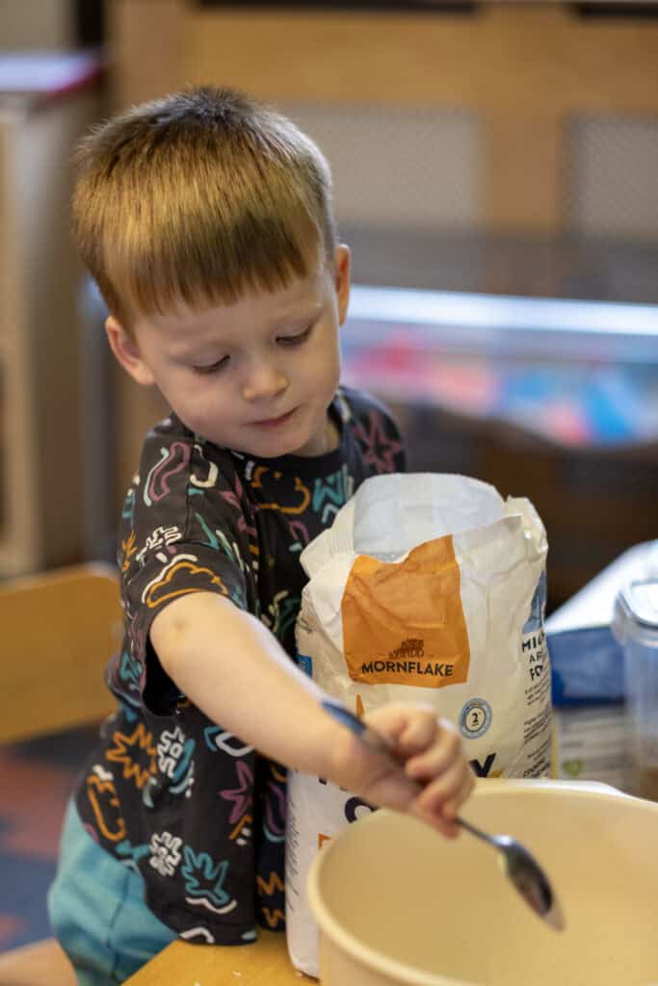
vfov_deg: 24.2
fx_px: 2302
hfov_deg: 16.3
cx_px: 329
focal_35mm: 84
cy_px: 493
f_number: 1.6
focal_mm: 56
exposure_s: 1/200
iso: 320
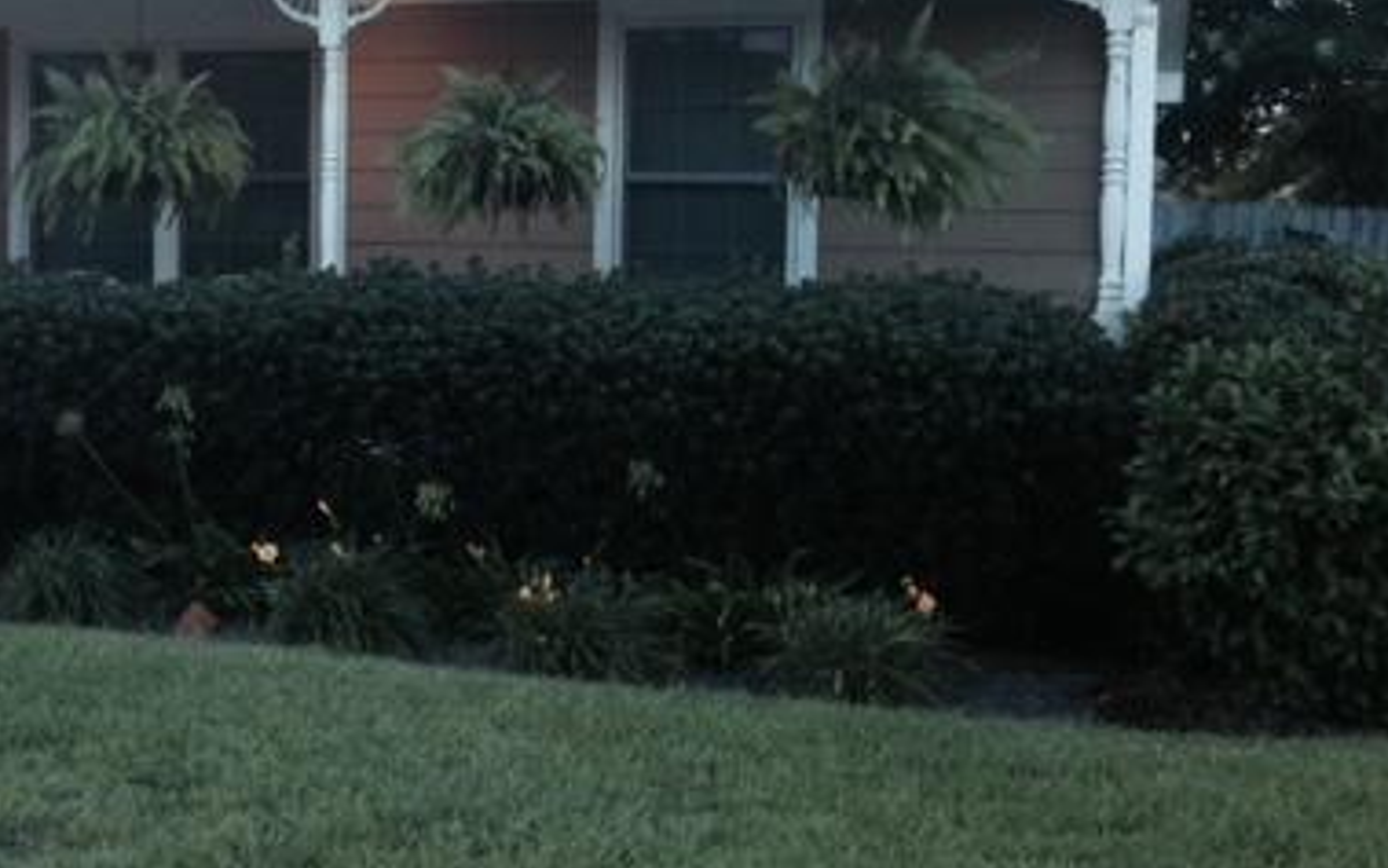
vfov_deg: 21.9
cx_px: 308
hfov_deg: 33.7
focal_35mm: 59
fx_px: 2232
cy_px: 319
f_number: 2.4
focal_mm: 4.12
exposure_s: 1/20
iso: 64
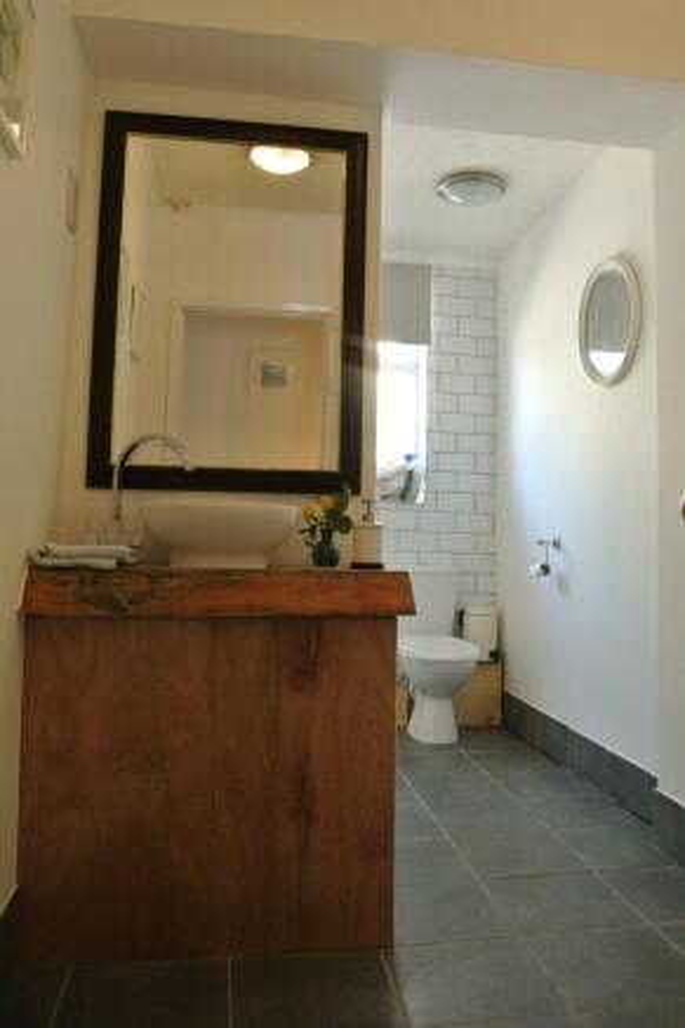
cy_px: 514
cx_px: 342
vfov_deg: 67.4
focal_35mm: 27
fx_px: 771
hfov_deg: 47.9
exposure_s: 1/40
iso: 400
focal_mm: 10
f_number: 3.5
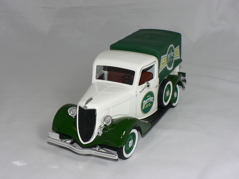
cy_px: 90
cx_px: 120
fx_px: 325
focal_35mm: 47
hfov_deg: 40.4
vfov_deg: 30.9
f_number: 4
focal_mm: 7.9
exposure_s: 1/60
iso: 80
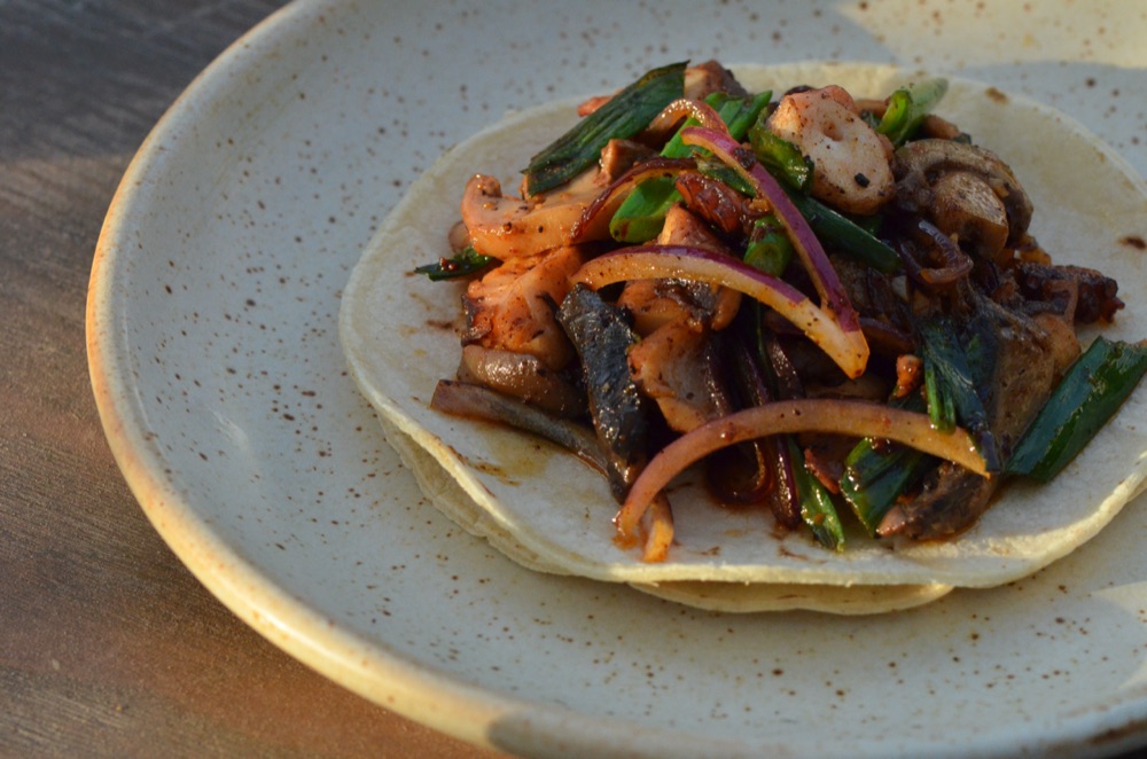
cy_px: 380
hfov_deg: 13.1
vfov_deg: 8.7
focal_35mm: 158
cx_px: 574
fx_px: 5007
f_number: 8
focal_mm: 105
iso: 2500
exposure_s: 1/1000
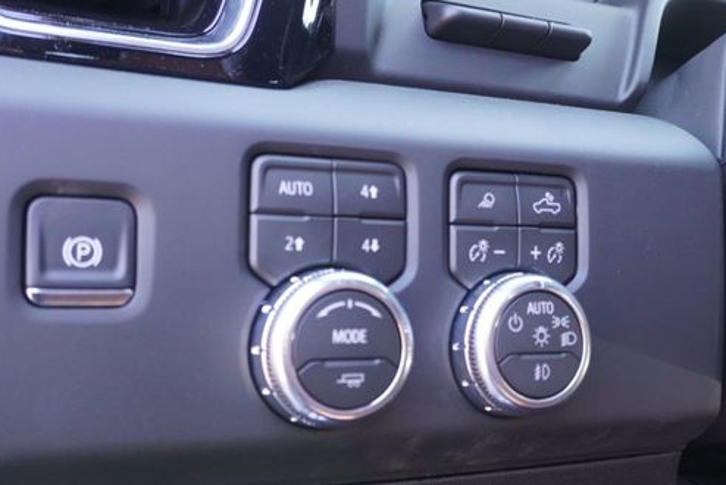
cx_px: 531
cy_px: 220
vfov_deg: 24.2
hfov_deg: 35.0
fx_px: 1130
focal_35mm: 56
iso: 640
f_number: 4
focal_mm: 18
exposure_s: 1/60
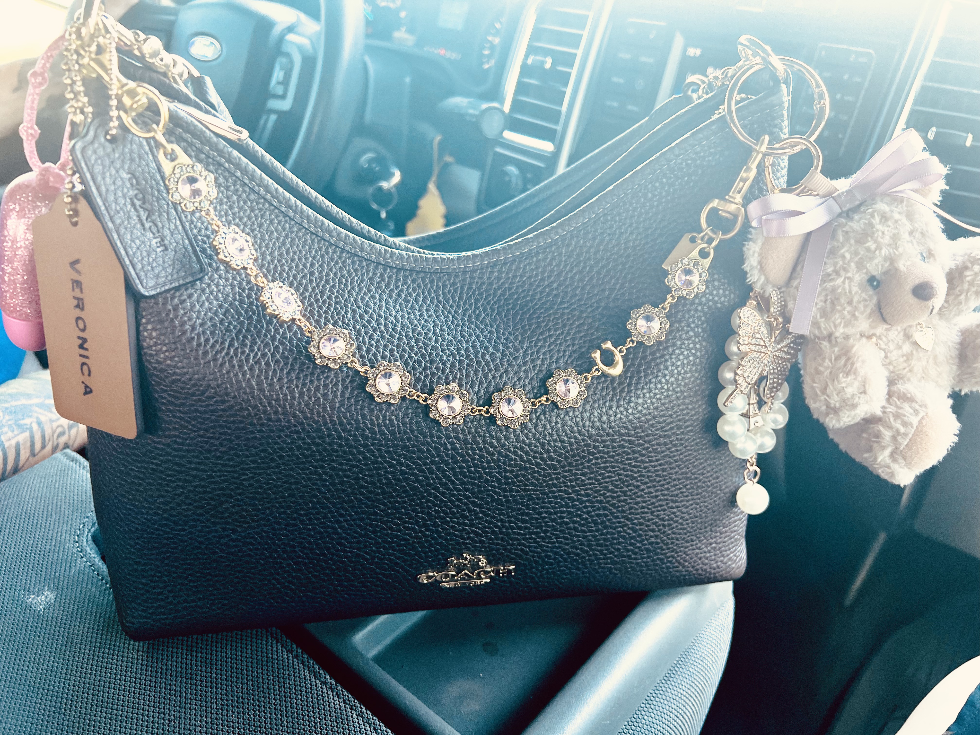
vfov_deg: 53.1
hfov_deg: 67.3
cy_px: 368
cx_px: 490
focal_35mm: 26
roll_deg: -0.3
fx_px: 736
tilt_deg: -33.3
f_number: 1.5
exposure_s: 1/110
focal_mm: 5.7
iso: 125
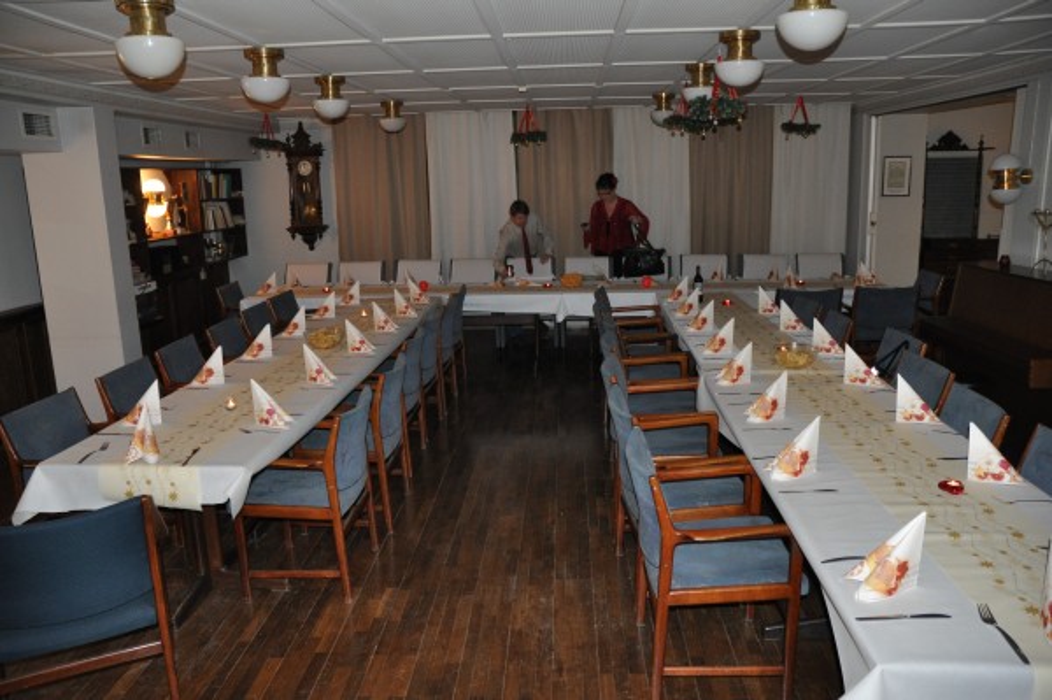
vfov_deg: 47.9
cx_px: 526
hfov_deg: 67.4
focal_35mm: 27
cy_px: 350
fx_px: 788
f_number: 3.5
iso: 800
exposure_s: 1/60
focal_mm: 18
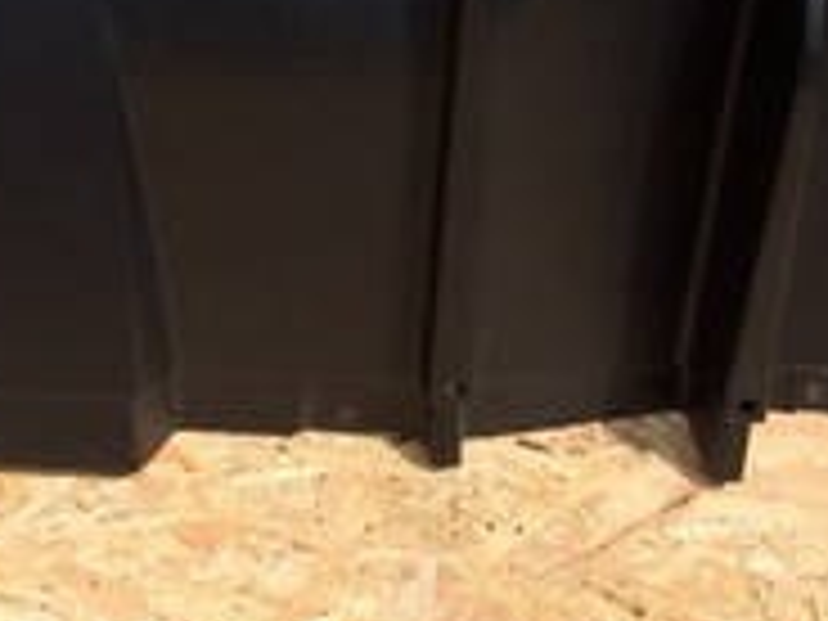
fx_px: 3181
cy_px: -94
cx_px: -248
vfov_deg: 11.0
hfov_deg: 14.2
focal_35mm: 133
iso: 40
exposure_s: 1/3165
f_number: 2.2
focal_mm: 4.12
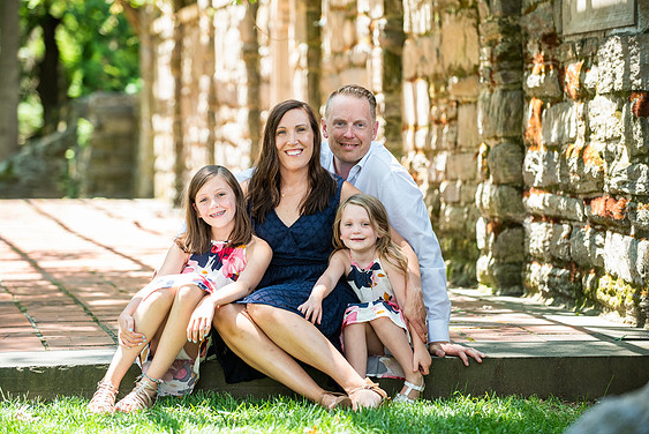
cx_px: 317
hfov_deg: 14.8
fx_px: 2507
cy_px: 212
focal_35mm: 139
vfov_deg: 9.9
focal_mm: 135
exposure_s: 1/640
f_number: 3.5
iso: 800
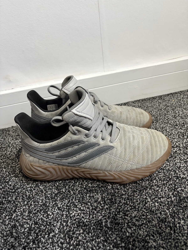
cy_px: 125
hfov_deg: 53.1
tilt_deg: -34.6
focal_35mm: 26
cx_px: 94
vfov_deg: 67.3
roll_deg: +5.4
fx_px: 188
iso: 400
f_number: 1.6
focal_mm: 5.96
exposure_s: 1/33
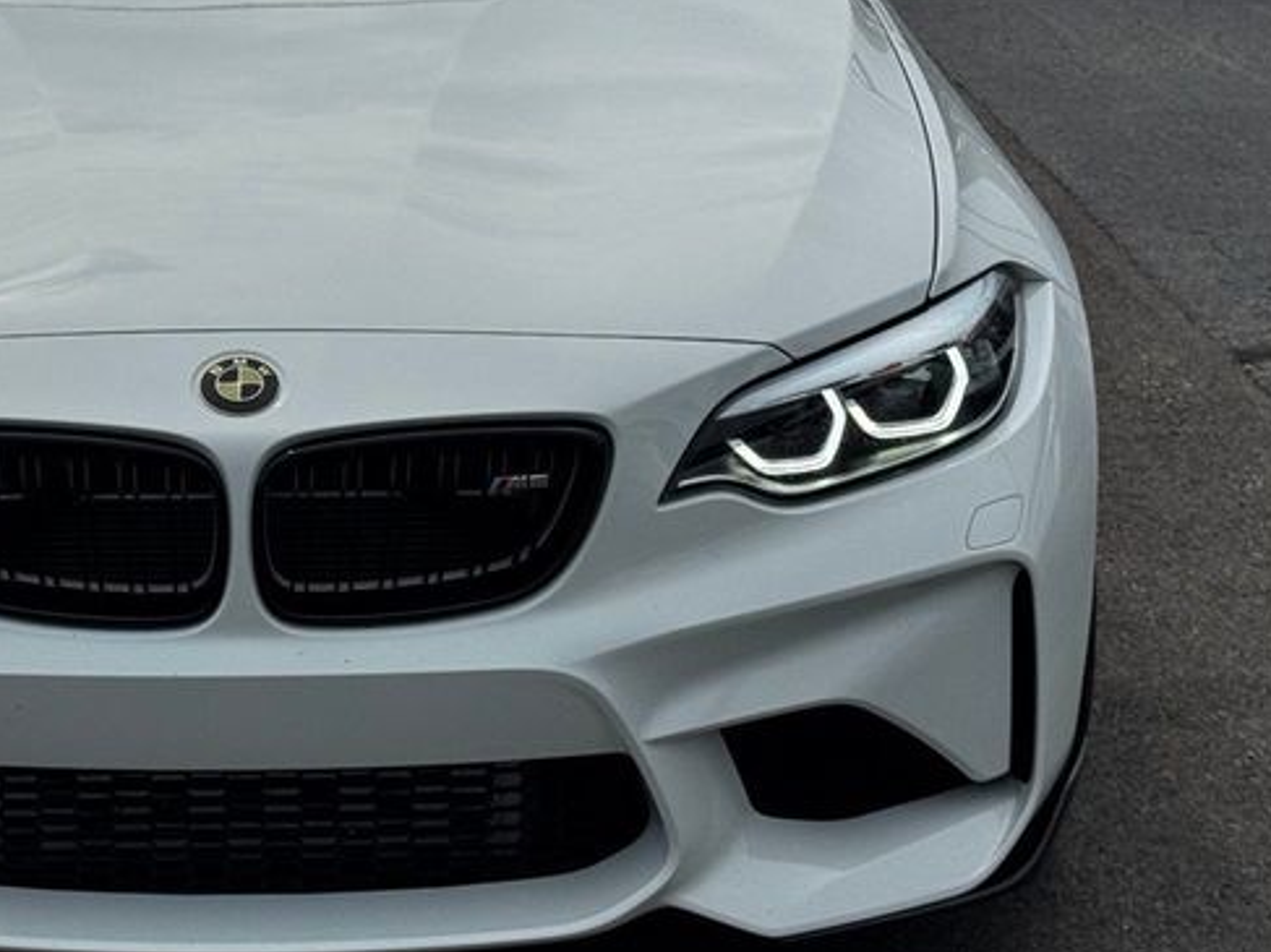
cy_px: 321
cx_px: 219
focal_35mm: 101
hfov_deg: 19.2
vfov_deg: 14.6
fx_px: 3708
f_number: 1.78
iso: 64
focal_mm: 6.76
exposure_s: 1/7937
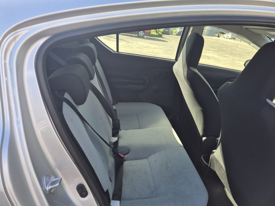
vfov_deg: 58.9
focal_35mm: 23
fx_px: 183
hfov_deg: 73.9
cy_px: 103
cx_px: 138
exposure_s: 1/996
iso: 80
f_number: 1.8
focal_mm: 5.4
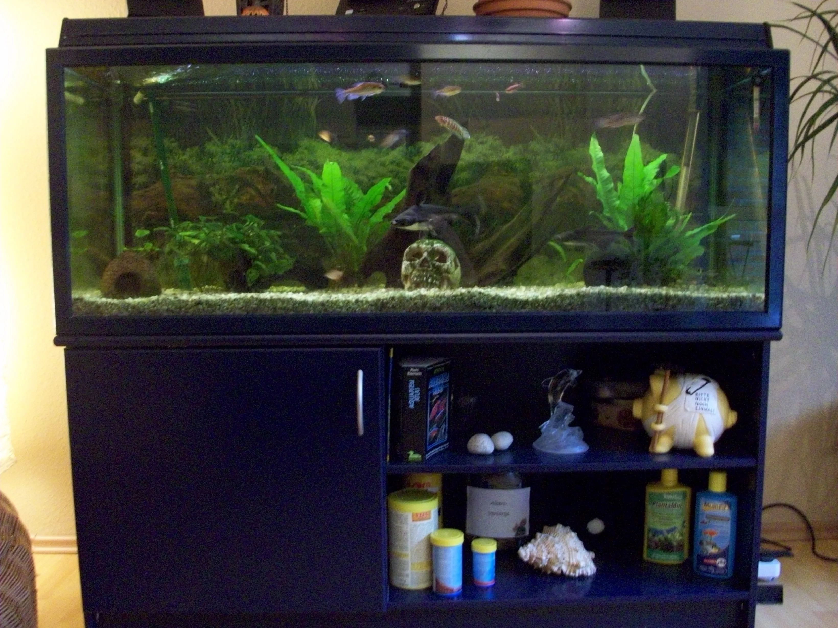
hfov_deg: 54.0
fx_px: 823
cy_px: 314
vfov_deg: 41.8
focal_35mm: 34
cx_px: 419
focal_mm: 5.7
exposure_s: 1/8
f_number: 2.8
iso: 320
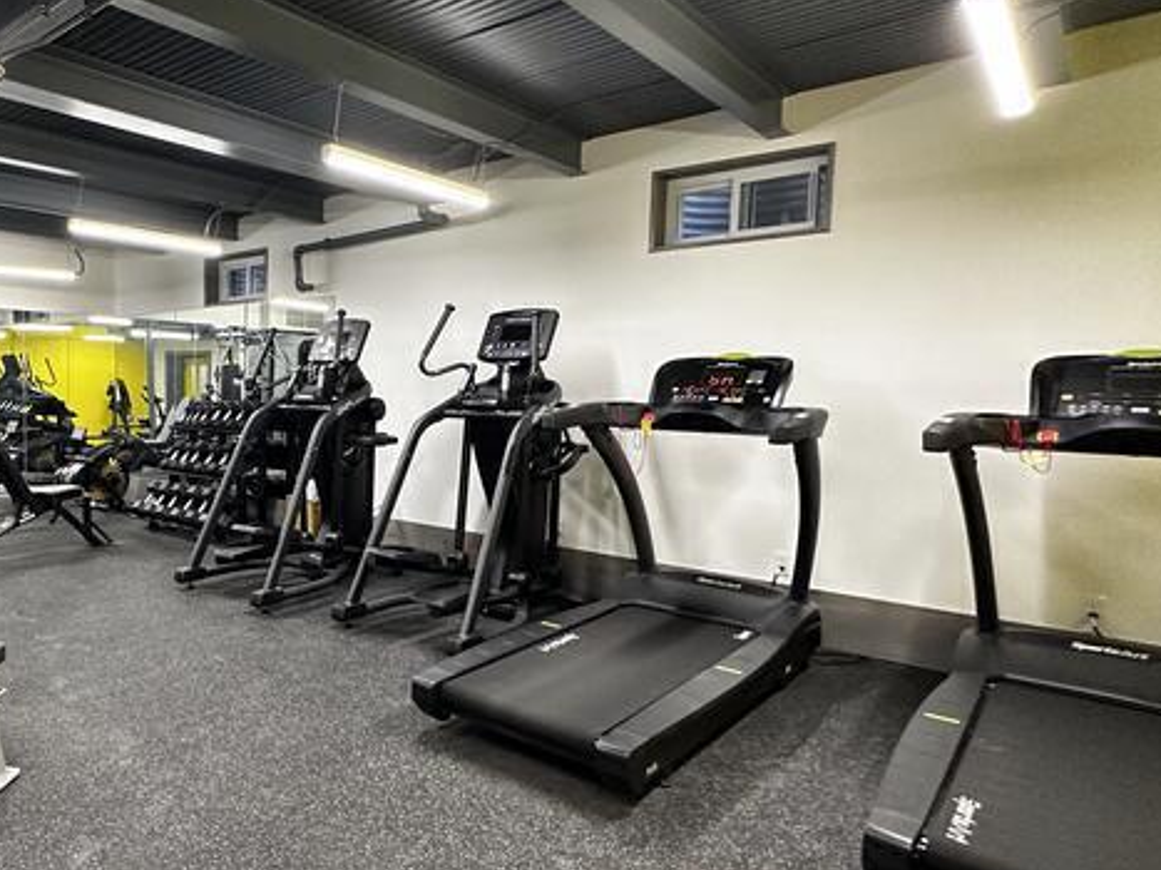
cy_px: 450
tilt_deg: -4.5
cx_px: 224
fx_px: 805
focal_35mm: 24
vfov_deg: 56.8
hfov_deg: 64.9
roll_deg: -1.0
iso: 320
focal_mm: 2.22
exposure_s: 1/99
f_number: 2.2
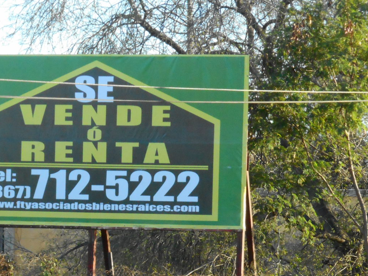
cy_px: 253
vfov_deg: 5.7
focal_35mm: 260
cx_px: 55
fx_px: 2765
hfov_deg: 7.6
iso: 400
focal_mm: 20.9
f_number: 5.9
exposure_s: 1/250
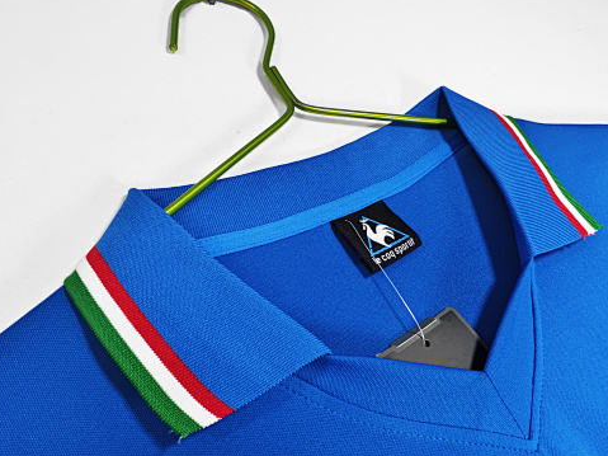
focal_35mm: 24
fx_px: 421
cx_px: 306
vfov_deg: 56.8
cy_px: 231
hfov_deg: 71.6
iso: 104
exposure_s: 1/50
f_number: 2.2
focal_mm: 2.59
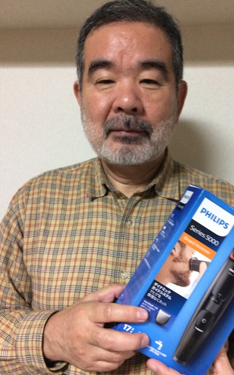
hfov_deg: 39.2
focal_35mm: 32
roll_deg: -1.0
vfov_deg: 59.7
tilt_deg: -5.7
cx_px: 145
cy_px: 188
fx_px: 327
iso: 320
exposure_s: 1/30
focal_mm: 4.15
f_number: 2.2
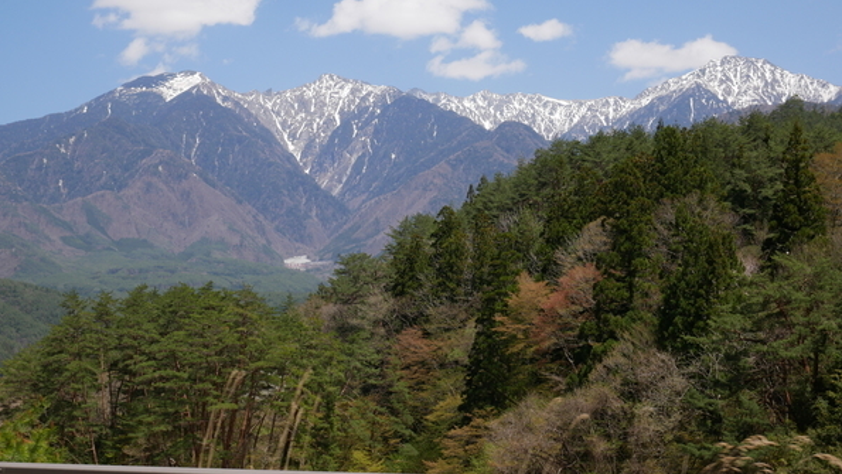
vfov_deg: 15.7
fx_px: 1720
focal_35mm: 77
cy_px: 168
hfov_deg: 27.5
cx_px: 422
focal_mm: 35
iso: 200
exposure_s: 1/400
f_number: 9
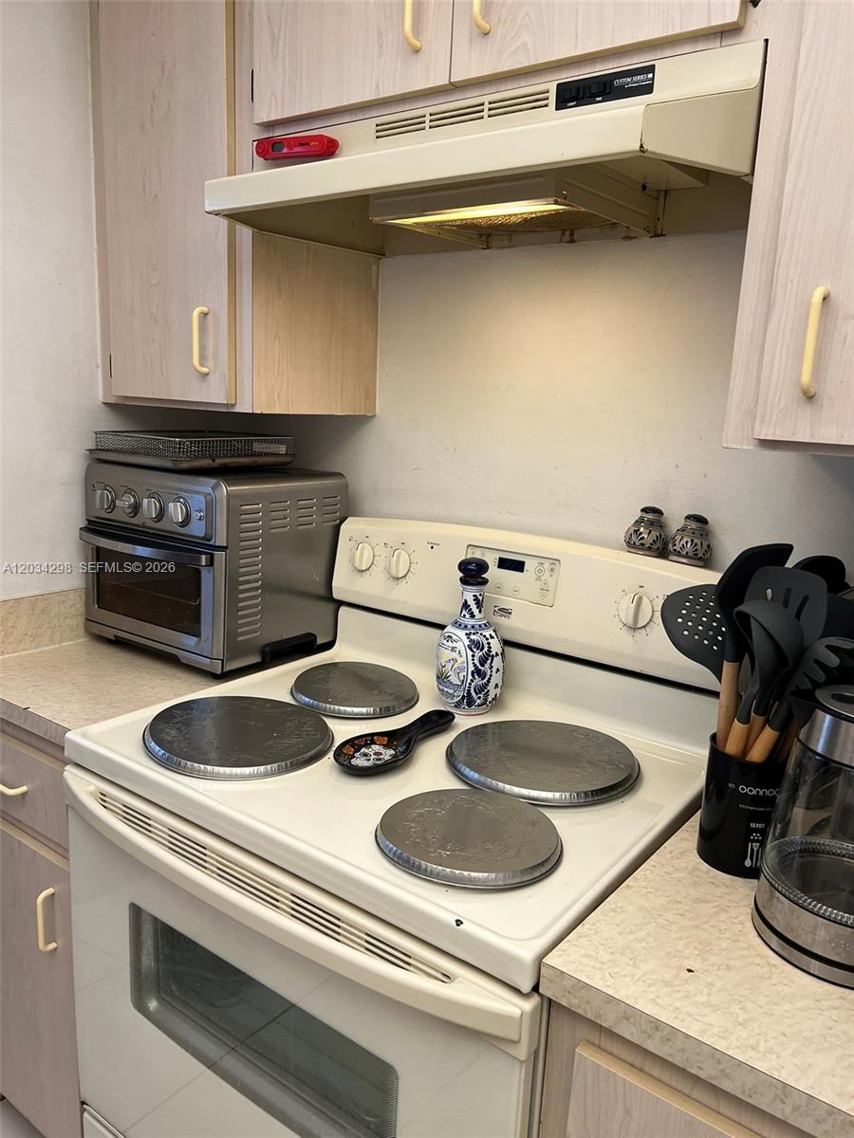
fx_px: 855
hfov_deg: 53.1
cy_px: 569
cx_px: 427
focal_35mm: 26
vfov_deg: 67.3
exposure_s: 1/120
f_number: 1.5
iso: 100
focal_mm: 5.7
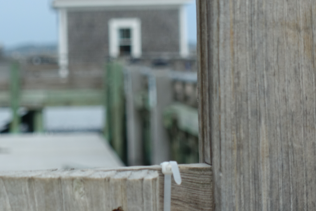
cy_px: 16
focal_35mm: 150
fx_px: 1316
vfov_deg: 9.1
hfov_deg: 13.6
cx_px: 34
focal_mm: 25.7
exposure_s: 1/125
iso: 125
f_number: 4
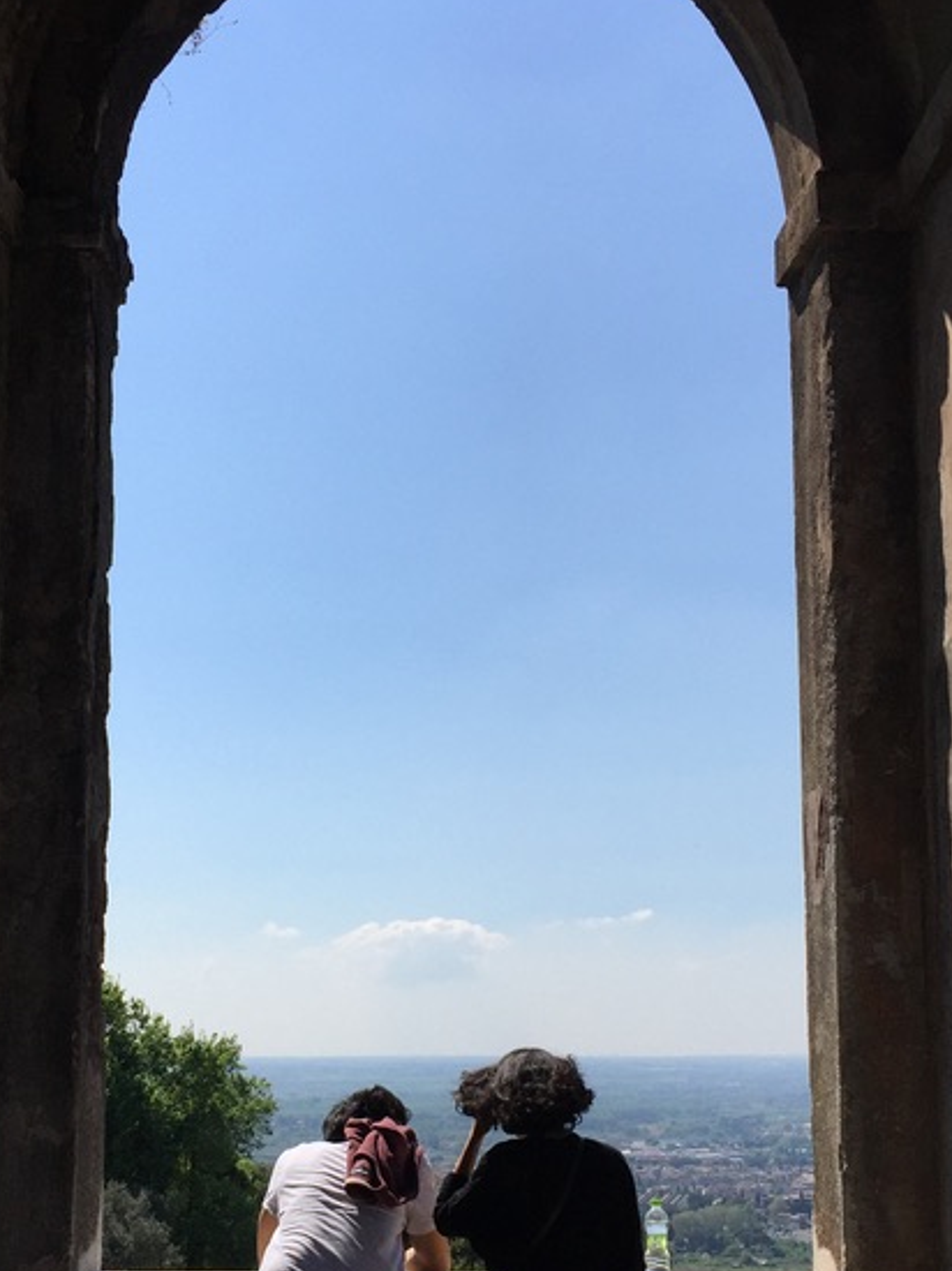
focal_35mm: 54
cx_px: 379
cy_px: 823
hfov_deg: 27.0
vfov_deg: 35.3
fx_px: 1982
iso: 32
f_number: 2.2
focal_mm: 4.15
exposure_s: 1/3968
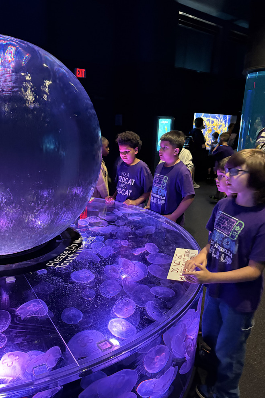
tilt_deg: -15.3
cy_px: 203
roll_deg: -1.3
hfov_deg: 46.2
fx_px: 309
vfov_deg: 65.5
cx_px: 113
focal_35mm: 28
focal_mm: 5.96
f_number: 1.6
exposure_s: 1/25
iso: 800
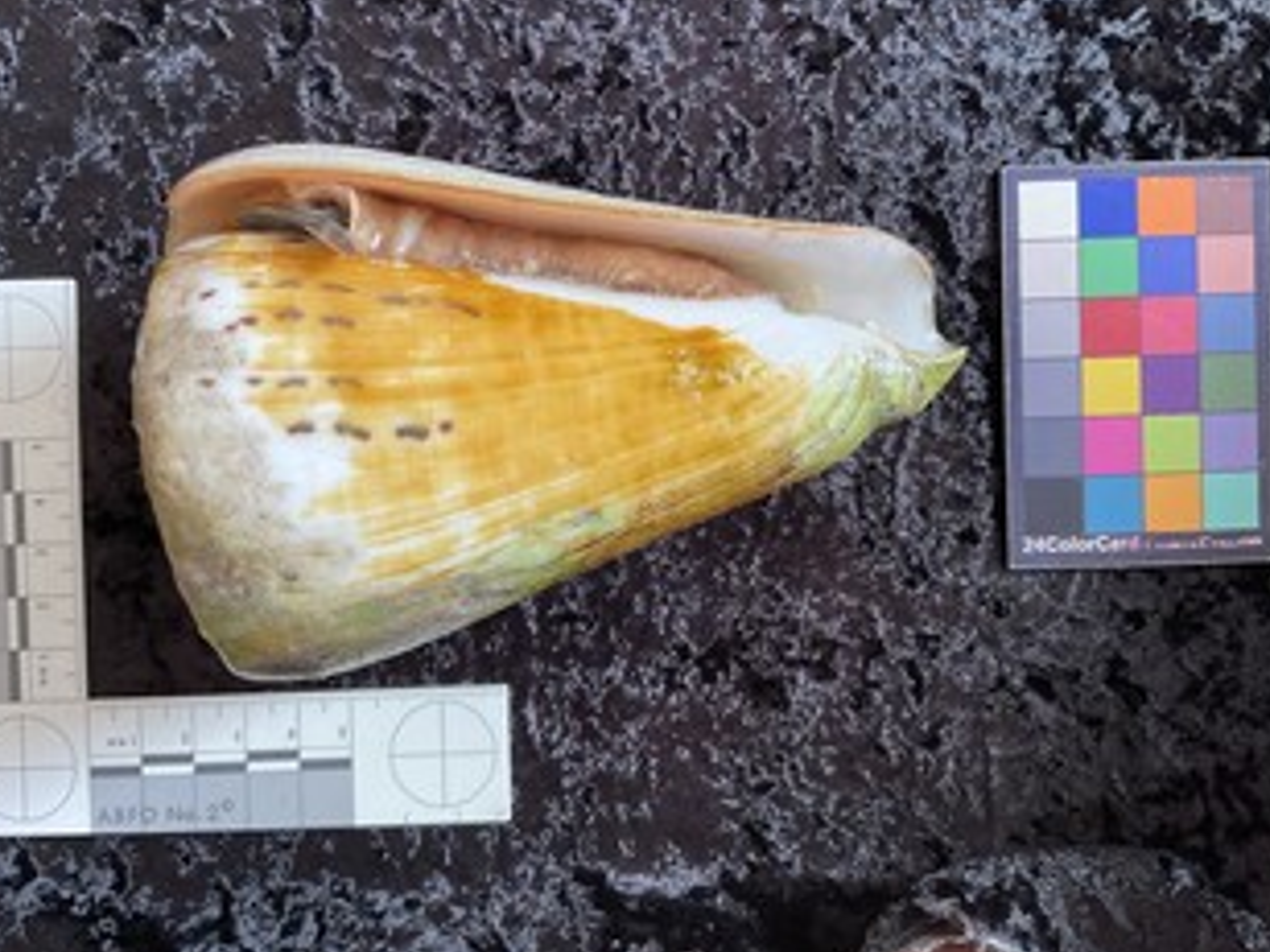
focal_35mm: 33
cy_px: 431
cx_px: 598
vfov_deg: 42.9
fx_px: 1211
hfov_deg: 55.3
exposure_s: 1/120
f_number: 1.8
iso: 64
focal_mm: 3
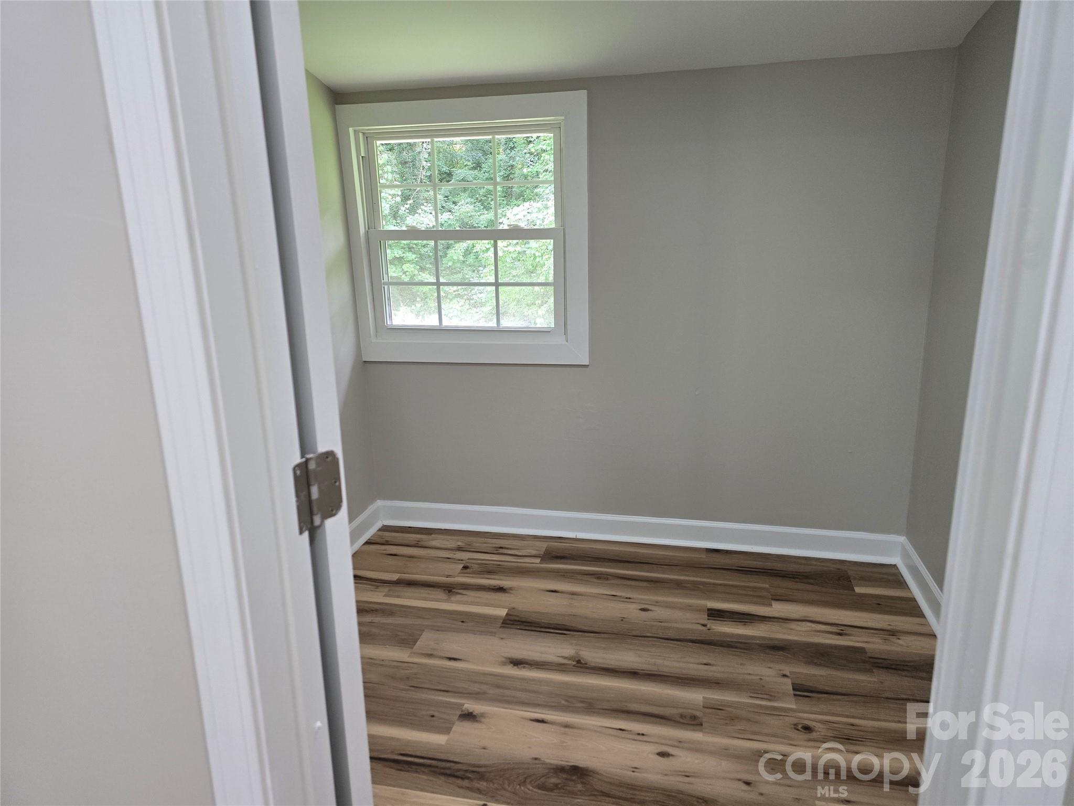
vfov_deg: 58.9
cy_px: 403
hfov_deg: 73.9
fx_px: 714
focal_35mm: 23
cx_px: 537
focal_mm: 6.3
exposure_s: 1/120
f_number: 1.7
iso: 250
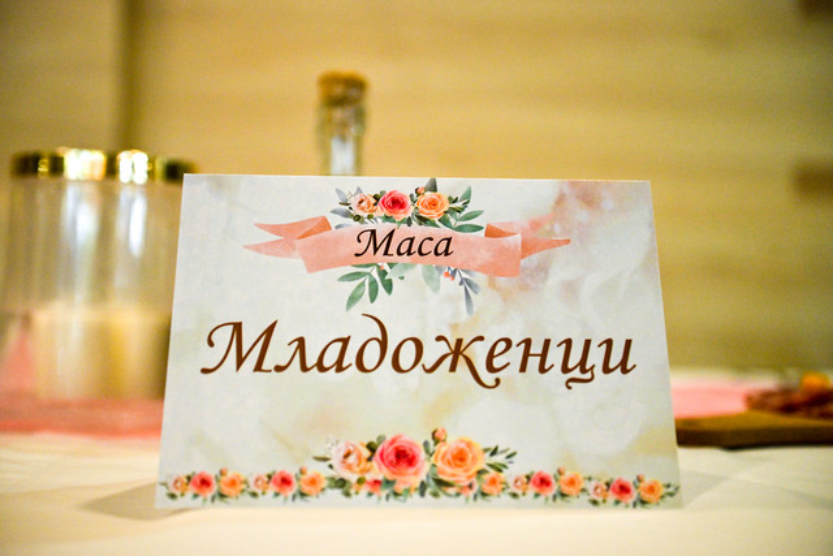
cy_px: 278
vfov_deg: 27.0
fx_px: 1157
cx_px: 416
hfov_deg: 39.6
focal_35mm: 50
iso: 1600
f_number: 3.2
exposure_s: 1/1000
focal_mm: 50
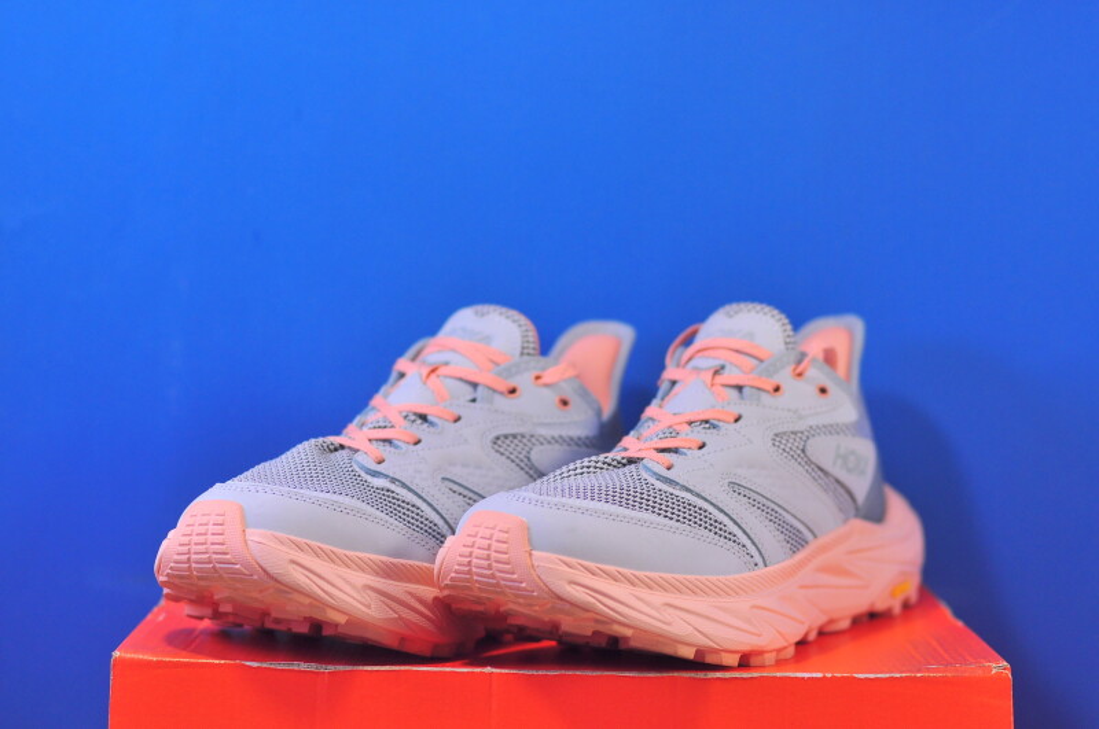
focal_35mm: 75
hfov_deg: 27.0
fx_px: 2286
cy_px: 364
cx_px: 550
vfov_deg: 18.1
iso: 250
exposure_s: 1/320
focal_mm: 50
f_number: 2.5
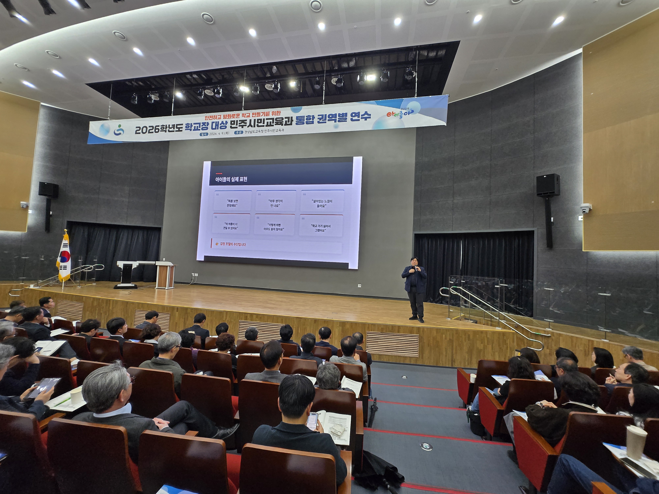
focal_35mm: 13
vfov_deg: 89.9
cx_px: 330
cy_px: 247
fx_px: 247
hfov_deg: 106.2
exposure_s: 1/60
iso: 80
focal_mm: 1.7
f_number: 2.2
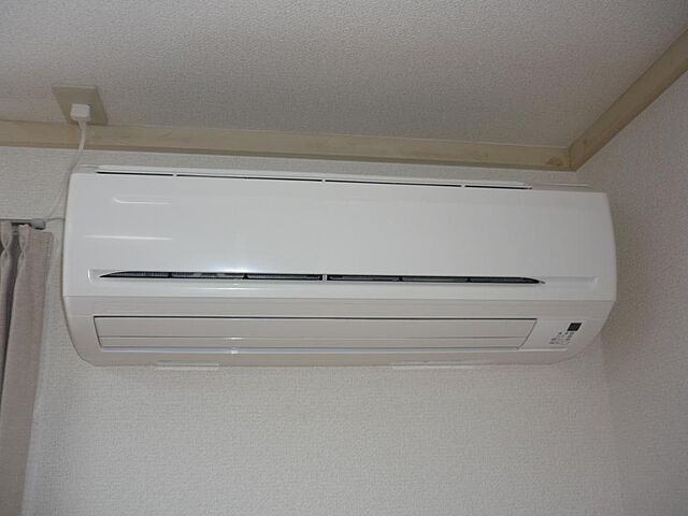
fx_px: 656
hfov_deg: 55.4
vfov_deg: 42.9
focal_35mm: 33
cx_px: 344
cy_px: 258
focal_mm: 5.5
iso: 100
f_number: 2.8
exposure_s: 1/30
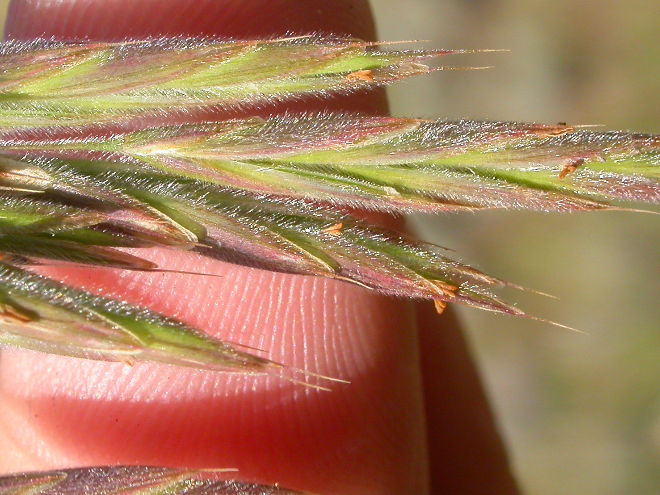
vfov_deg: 12.3
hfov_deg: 16.4
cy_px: 238
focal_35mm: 120
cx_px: 254
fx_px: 2288
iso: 100
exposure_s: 1/259
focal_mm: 16.2
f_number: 7.9
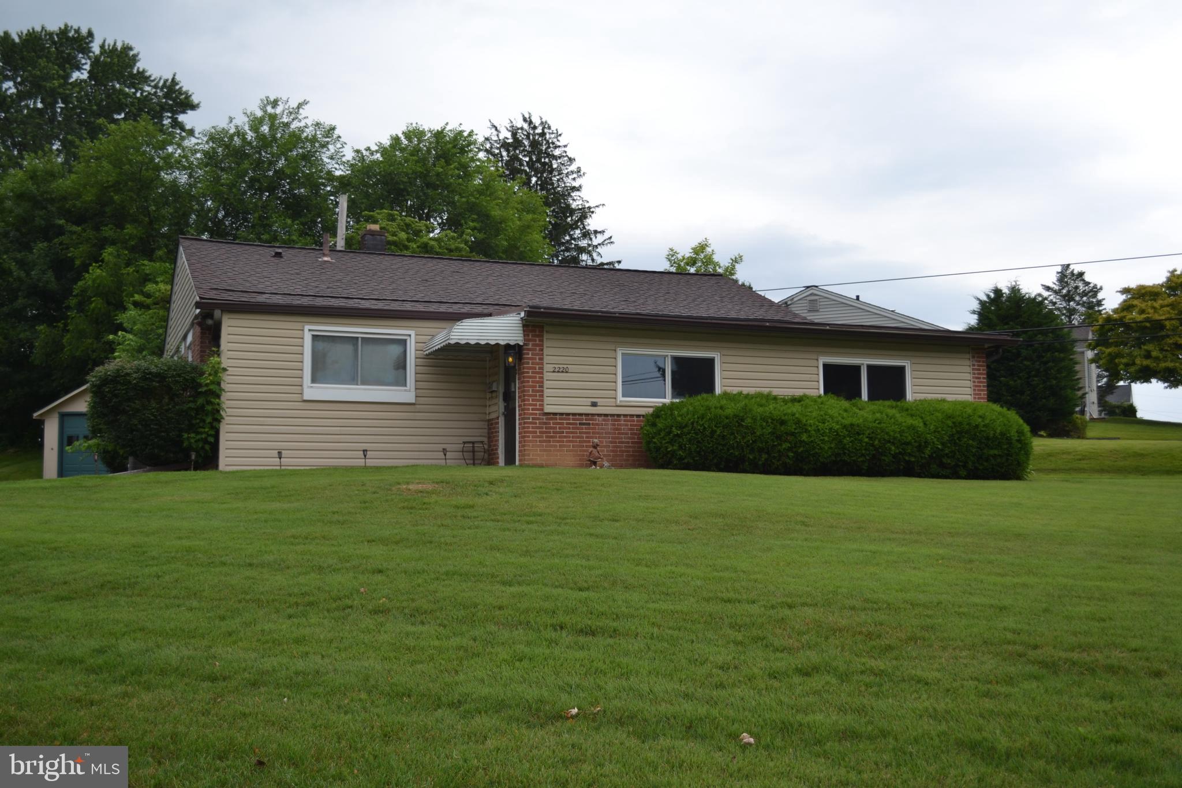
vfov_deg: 34.2
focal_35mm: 39
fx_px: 1280
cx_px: 591
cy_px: 394
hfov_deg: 49.6
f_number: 5
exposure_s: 1/200
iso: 100
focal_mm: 26
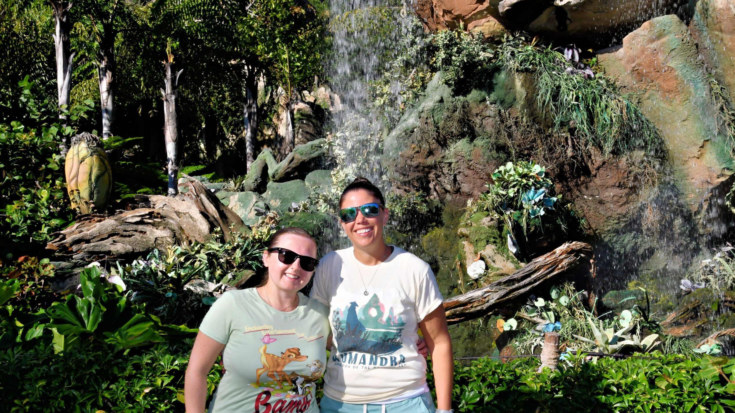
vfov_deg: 23.5
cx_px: 372
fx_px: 994
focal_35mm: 51
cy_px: 244
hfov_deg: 40.6
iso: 400
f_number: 22
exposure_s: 1/250
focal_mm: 32
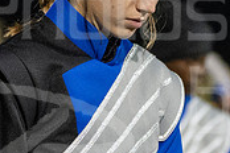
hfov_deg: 3.3
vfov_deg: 2.2
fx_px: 3974
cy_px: 63
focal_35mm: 622
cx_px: 173
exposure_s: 1/500
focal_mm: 82
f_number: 2.8
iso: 4000
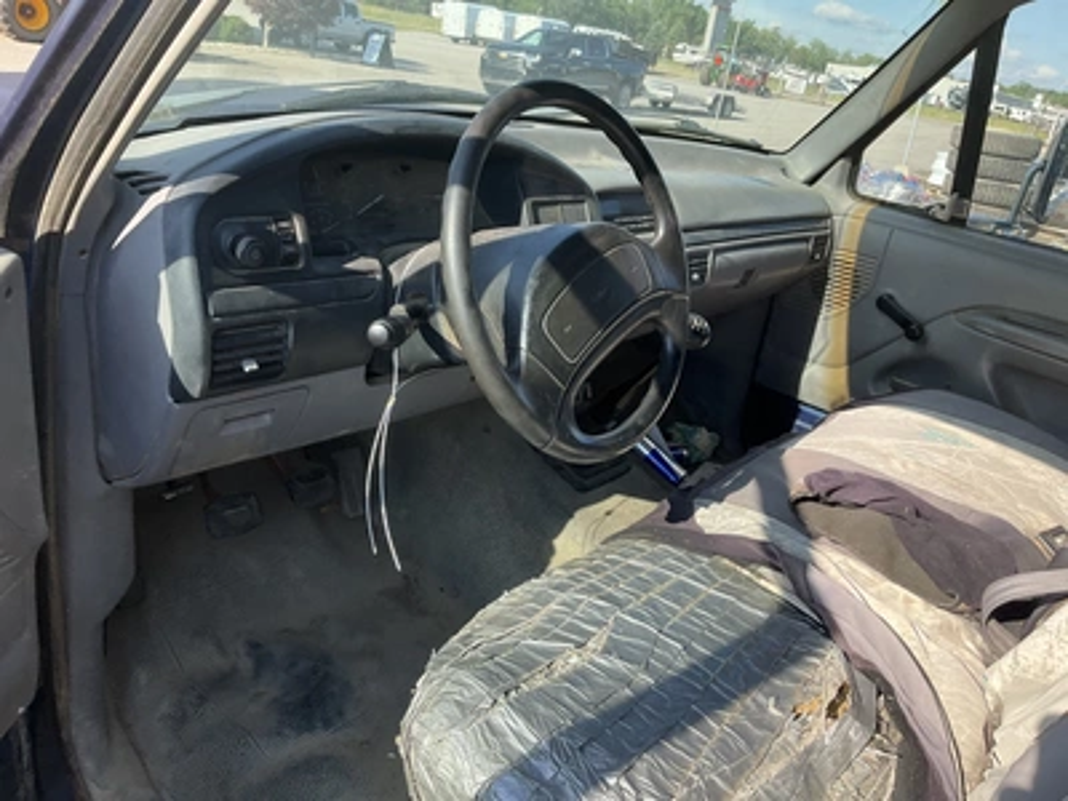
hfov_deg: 61.7
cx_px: 534
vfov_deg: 48.2
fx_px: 895
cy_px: 400
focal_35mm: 29
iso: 25
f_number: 1.8
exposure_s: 1/568
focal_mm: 3
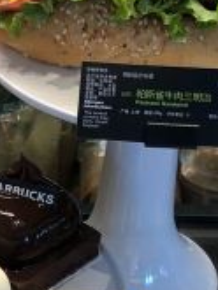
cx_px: -8
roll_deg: +0.1
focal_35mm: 119
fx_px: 998
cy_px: 308
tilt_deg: -40.7
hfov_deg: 12.3
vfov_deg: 16.1
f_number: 1.8
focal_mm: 4
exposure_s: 1/33
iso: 25
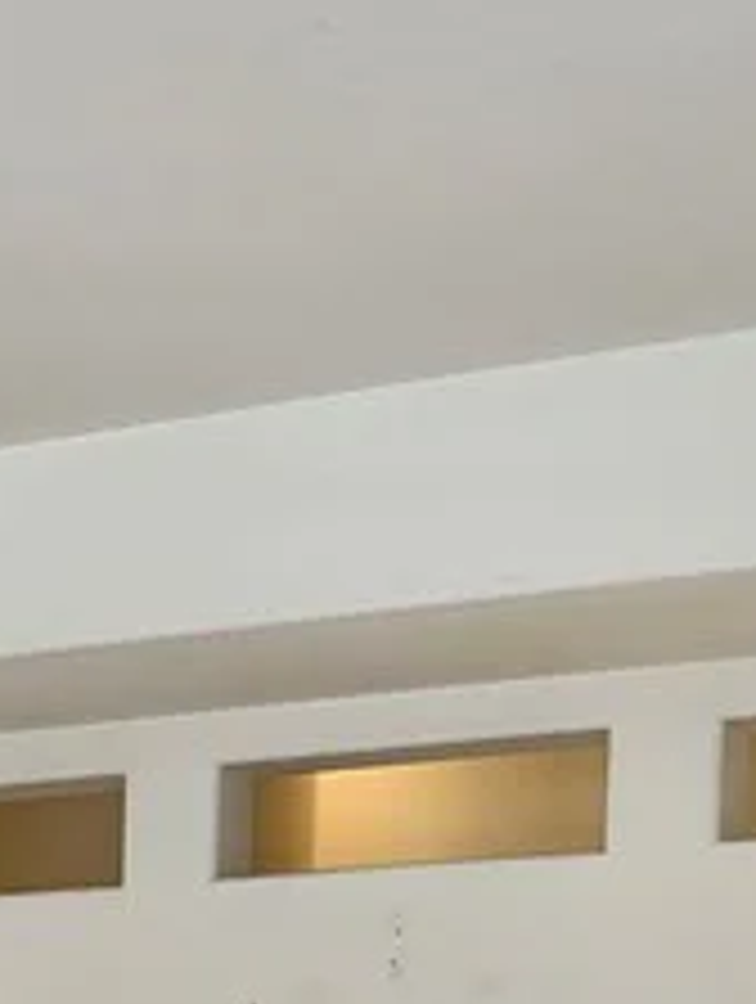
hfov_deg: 12.6
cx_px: -490
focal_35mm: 110
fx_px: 3194
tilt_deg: -2.8
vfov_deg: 16.2
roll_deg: -2.0
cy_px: 1526
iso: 160
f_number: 1.78
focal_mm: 6.86
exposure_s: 1/120
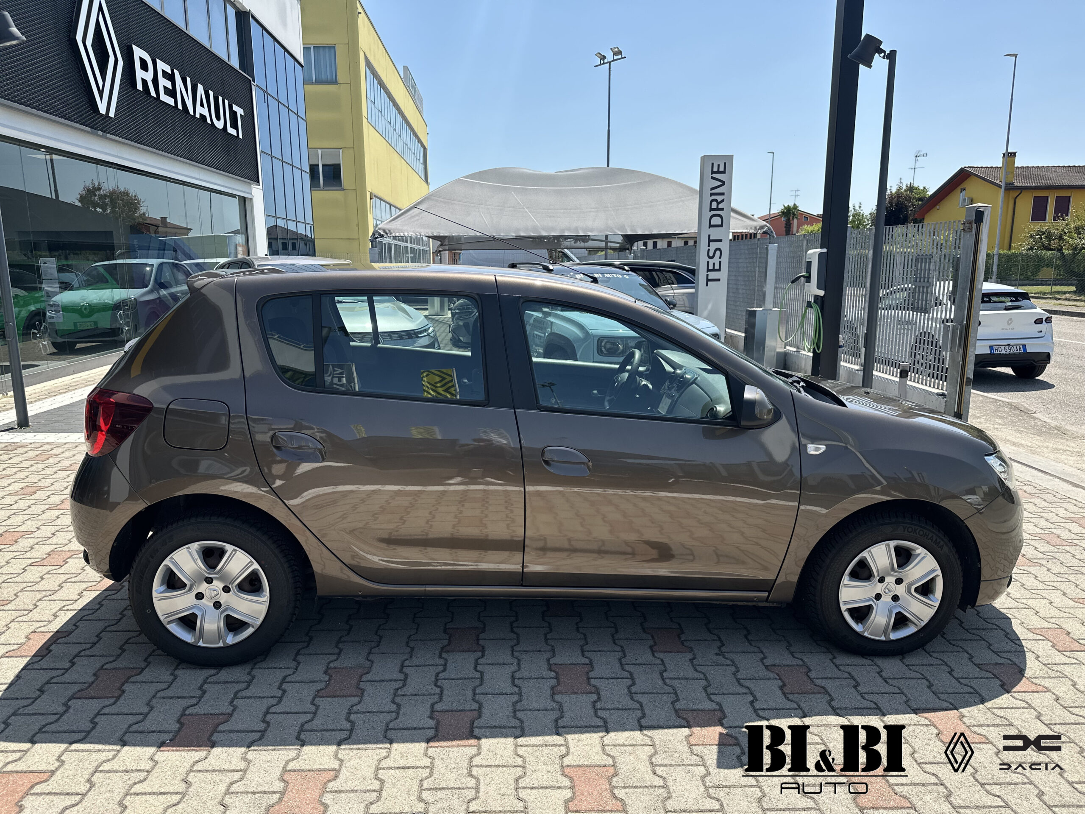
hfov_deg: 71.6
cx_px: 542
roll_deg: +0.2
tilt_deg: -10.6
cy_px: 407
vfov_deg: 56.8
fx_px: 752
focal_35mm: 24
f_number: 1.78
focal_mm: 6.86
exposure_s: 1/3058
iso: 80
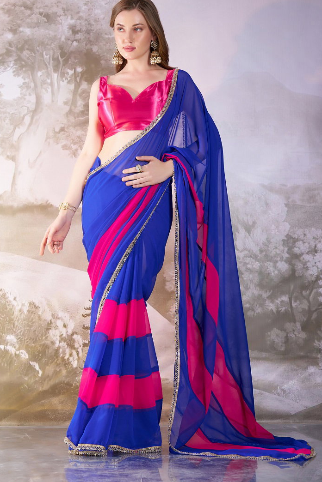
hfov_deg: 23.0
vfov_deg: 33.9
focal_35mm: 59
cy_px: 210
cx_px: 169
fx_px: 792
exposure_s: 1/160
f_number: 4
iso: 160
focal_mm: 52
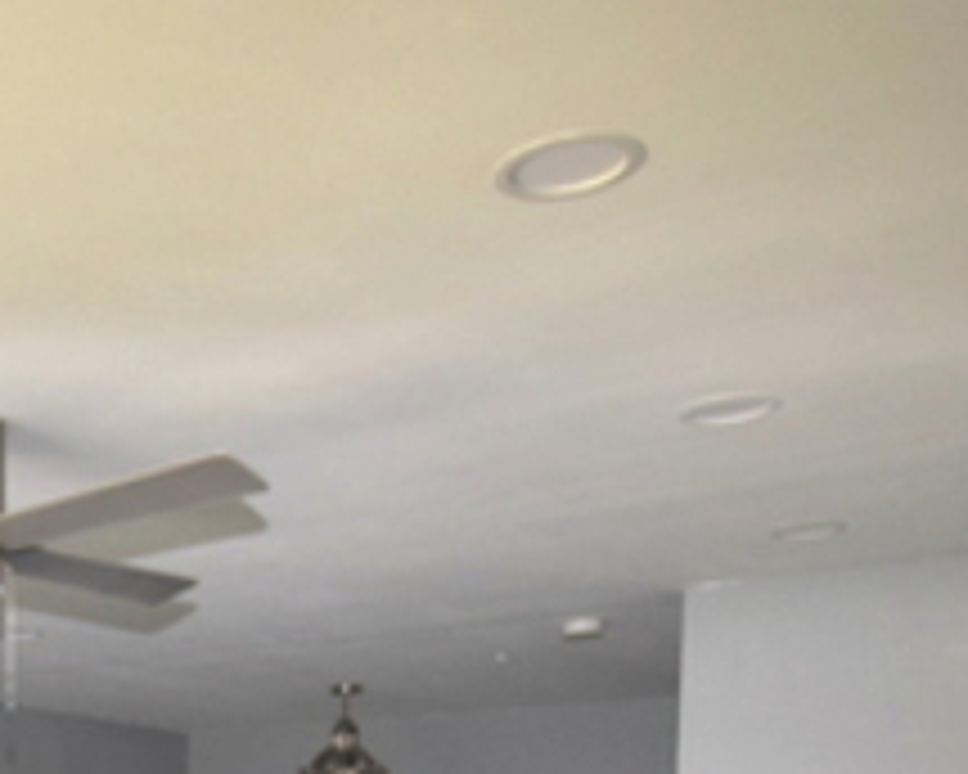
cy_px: 1026
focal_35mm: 49
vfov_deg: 26.0
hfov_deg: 33.9
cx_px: -47
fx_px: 1404
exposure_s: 1/60
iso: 1100
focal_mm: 10
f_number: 4.5
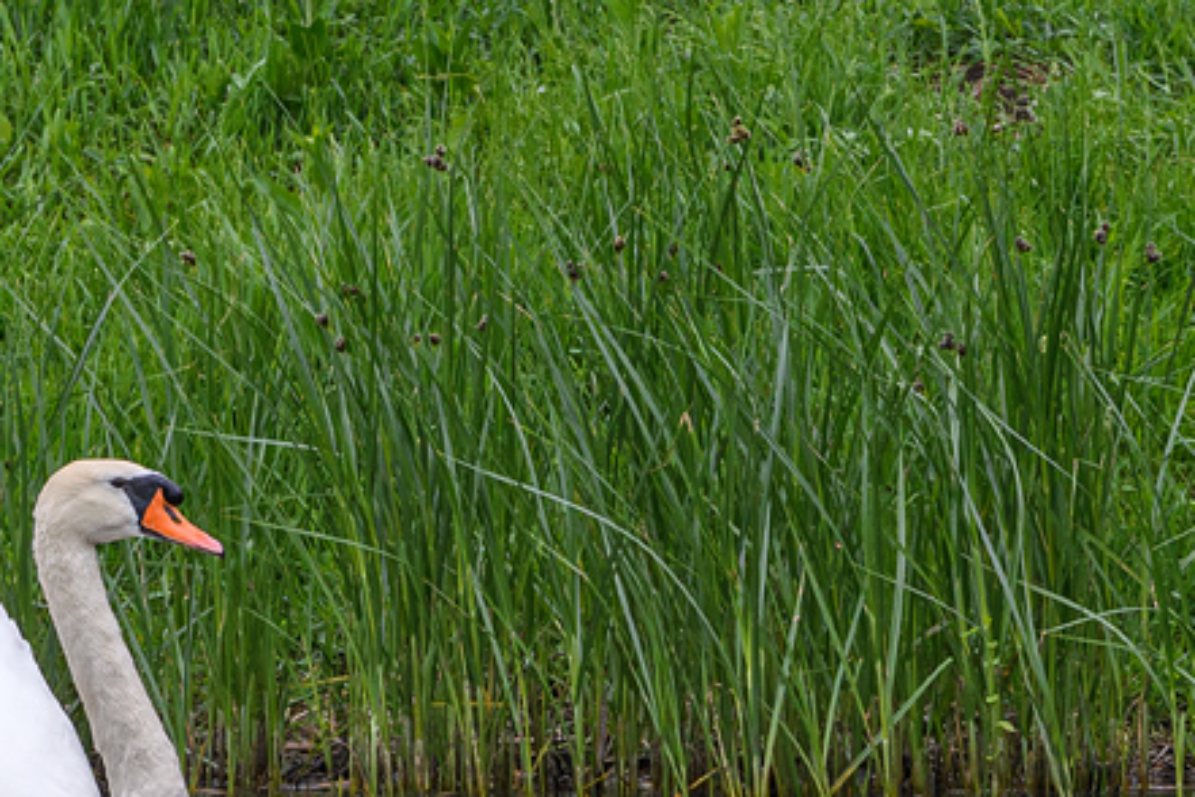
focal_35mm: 1429
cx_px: 618
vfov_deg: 1.0
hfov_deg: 1.4
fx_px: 47431
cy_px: 239
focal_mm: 350
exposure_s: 1/400
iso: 400
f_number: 9
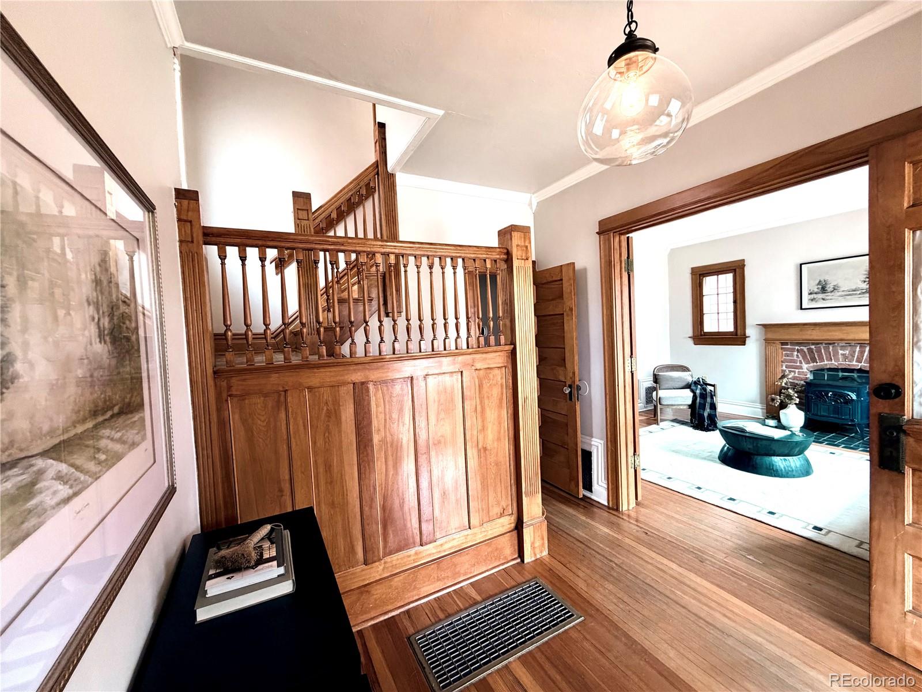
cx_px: 461
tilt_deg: -2.2
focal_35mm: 14
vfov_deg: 85.7
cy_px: 346
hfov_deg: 102.1
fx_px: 373
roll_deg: +3.1
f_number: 2.2
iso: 320
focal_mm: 2.22
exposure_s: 1/60
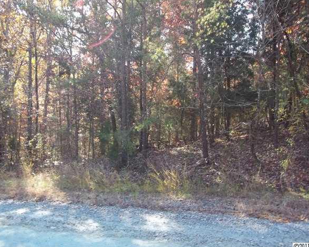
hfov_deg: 52.9
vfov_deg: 43.3
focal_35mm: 34
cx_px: 156
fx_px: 311
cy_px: 125
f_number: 2.9
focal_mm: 5.7
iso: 80
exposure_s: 1/80
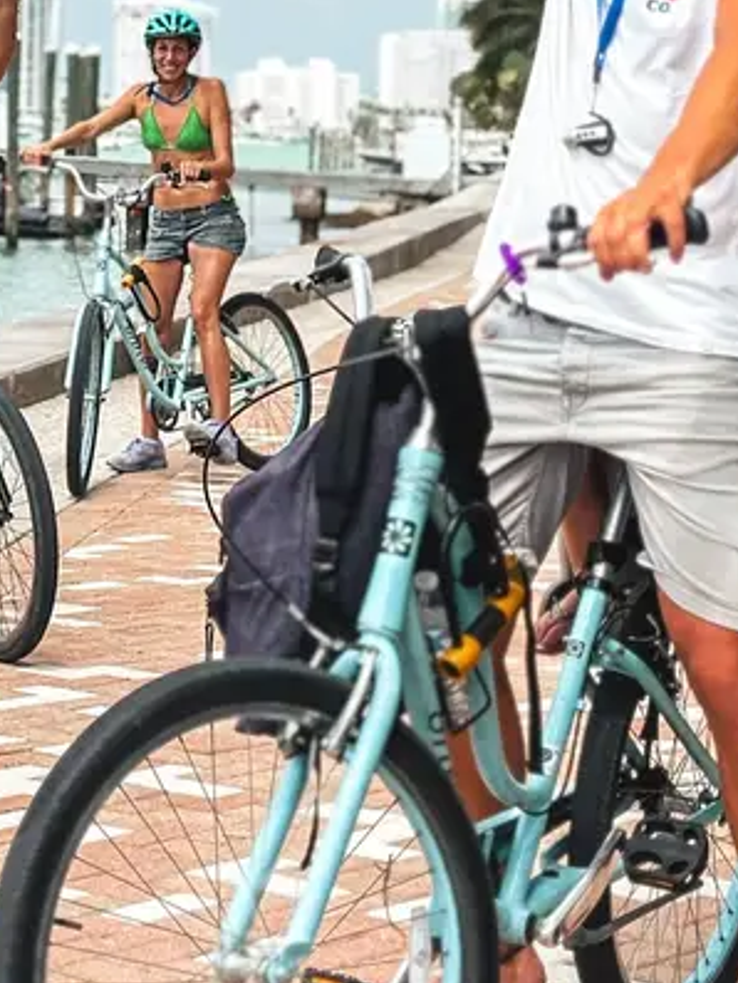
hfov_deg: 12.1
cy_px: 87
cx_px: 0
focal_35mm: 121
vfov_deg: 16.1
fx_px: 3438
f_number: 1.8
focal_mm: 6.86
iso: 100
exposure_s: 1/7100
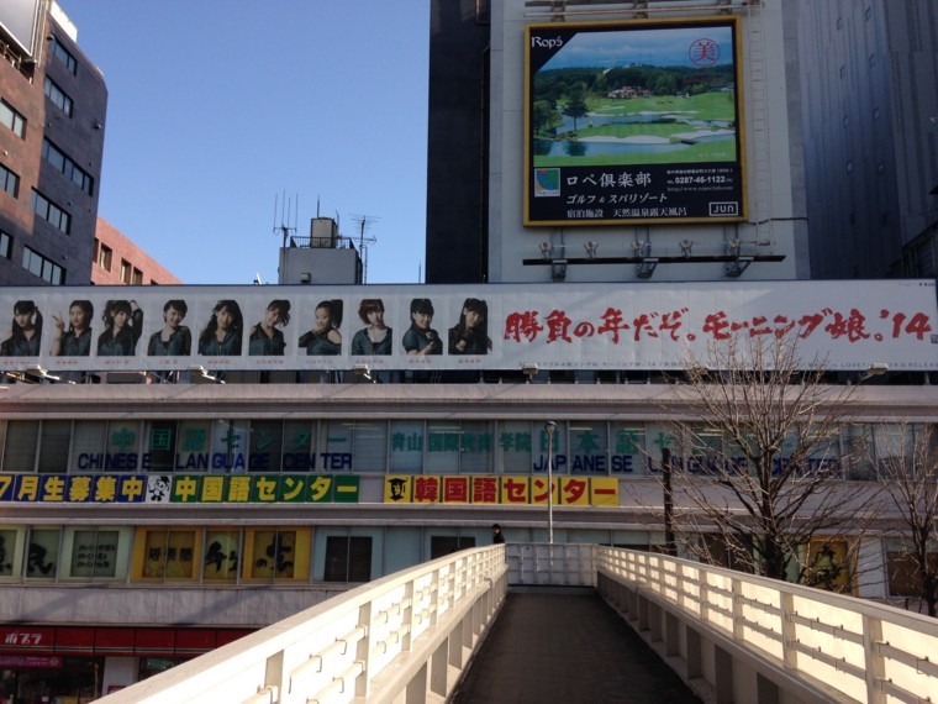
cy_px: 352
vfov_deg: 42.9
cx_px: 469
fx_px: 894
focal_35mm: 33
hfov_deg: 55.4
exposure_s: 1/951
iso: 50
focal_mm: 4.12
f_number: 2.4
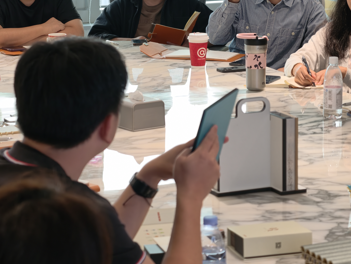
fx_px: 1330
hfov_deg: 15.0
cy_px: 104
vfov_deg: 11.3
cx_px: 156
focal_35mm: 131
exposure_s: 1/50
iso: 530
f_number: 2.67
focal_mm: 22.48
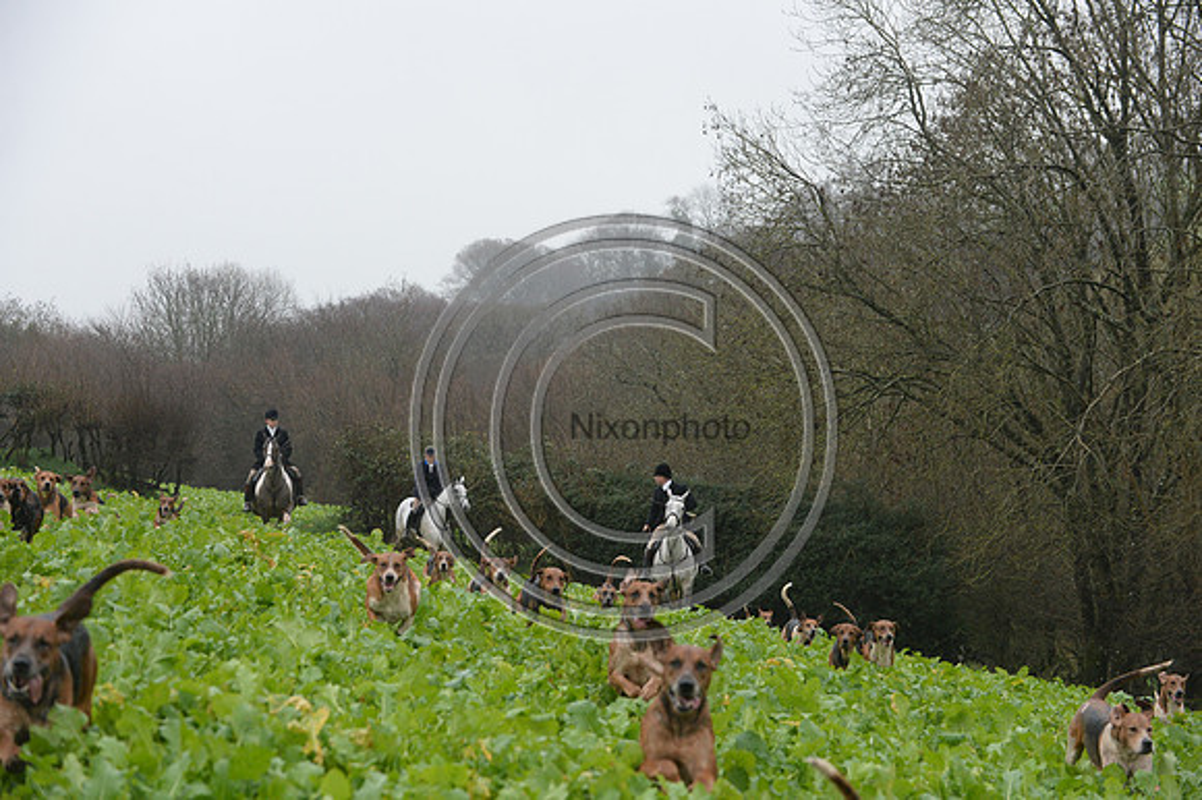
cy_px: 400
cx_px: 601
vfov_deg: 13.0
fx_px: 3504
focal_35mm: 105
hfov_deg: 19.5
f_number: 5.6
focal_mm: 105
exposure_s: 1/800
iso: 1600
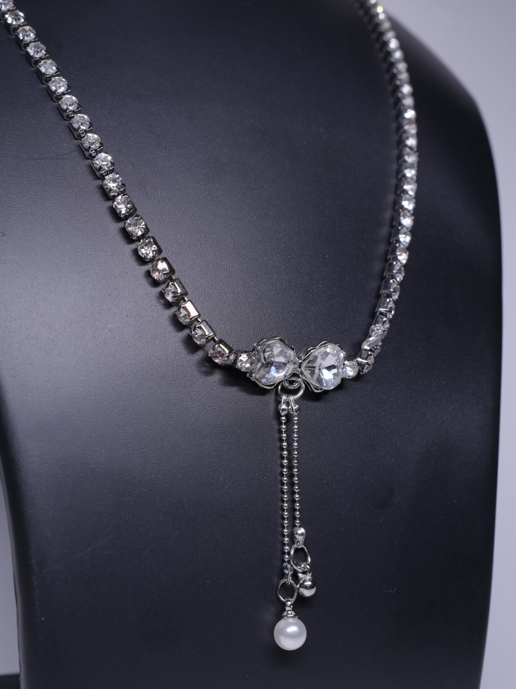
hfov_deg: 25.7
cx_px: 255
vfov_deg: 33.7
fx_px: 1133
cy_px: 390
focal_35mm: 57
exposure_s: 1/160
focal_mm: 35
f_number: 8
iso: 800
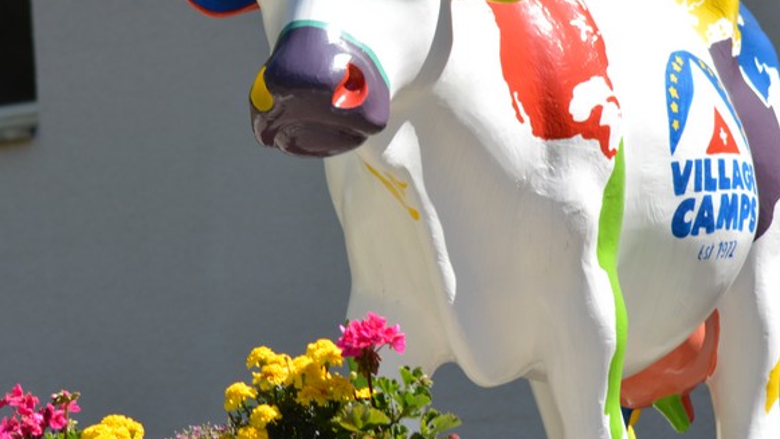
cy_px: 185
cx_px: 191
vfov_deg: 2.4
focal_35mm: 512
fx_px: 10589
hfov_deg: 4.2
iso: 100
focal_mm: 185
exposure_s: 1/250
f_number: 7.1
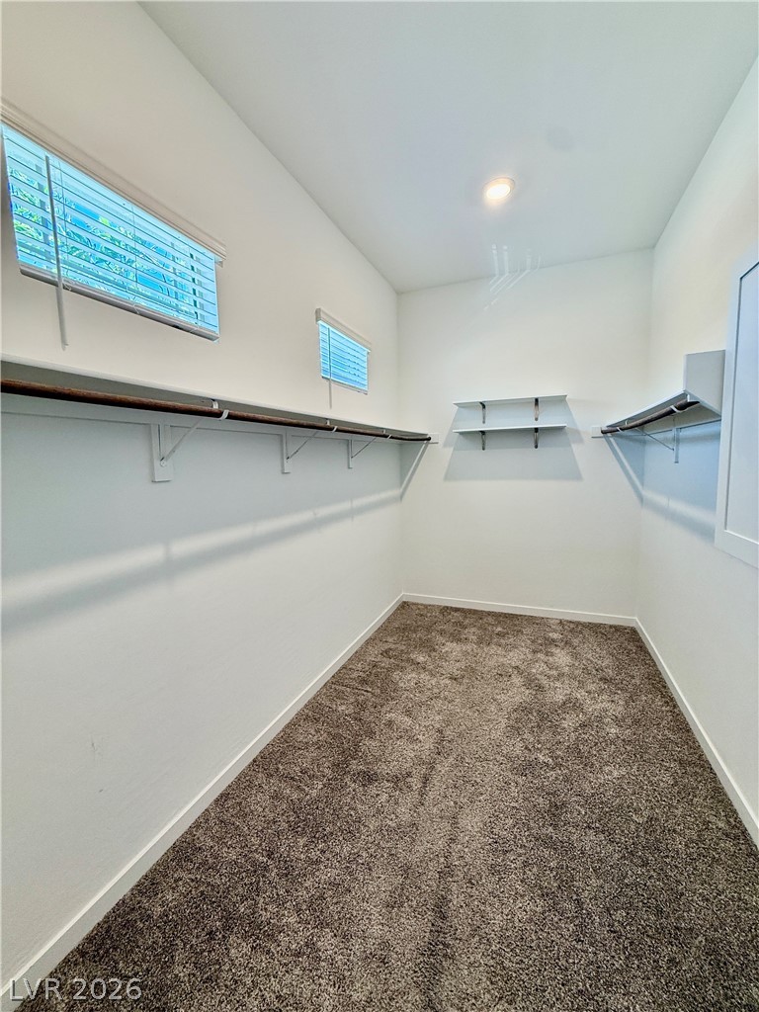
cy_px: 506
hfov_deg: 85.7
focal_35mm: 14
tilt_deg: -5.7
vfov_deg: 102.1
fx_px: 409
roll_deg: +0.9
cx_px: 380
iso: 200
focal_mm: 2.22
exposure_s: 1/120
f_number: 2.2
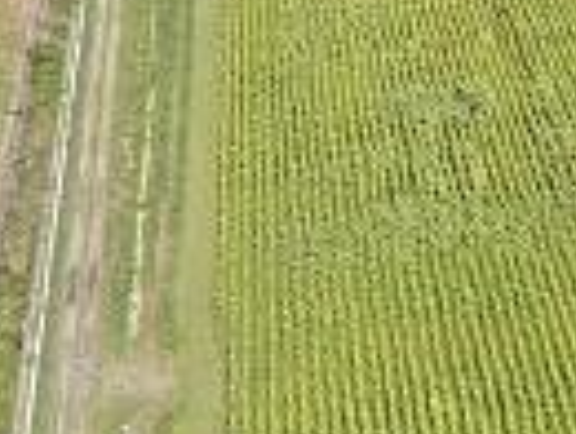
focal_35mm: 72
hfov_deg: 26.4
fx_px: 1200
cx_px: 474
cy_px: 31
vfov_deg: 20.0
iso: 110
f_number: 2.9
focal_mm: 4.68
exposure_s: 1/800
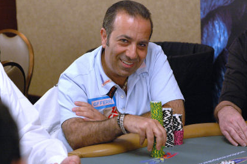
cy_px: 79
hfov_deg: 16.0
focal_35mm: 129
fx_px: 881
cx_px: 130
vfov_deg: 10.6
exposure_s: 1/80
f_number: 4.5
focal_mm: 75
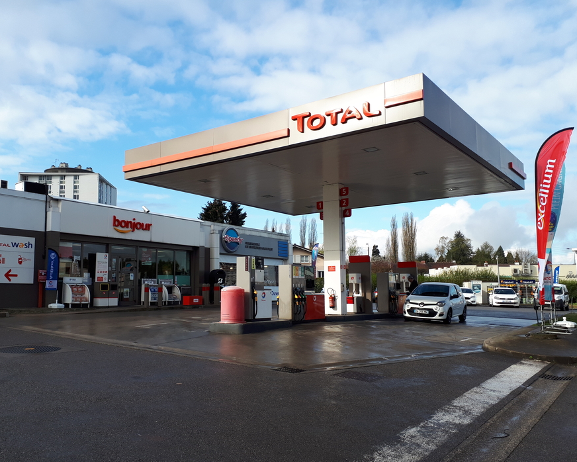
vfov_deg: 50.0
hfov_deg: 60.3
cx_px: 264
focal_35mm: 29
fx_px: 495
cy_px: 235
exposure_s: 1/751
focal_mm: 3.6
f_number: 1.9
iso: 40
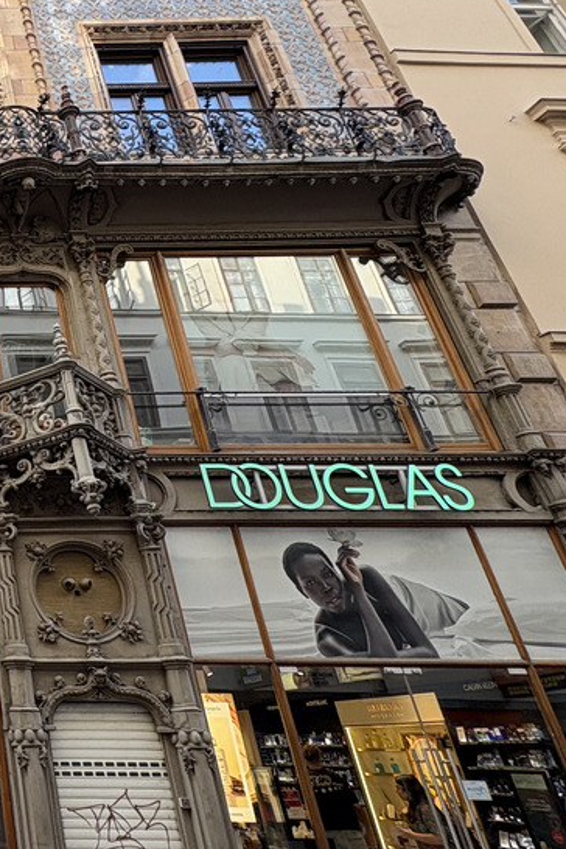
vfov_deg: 58.5
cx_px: -221
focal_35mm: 32
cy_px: 367
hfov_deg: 29.9
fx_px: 755
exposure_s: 1/99
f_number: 2.2
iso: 40
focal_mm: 2.22
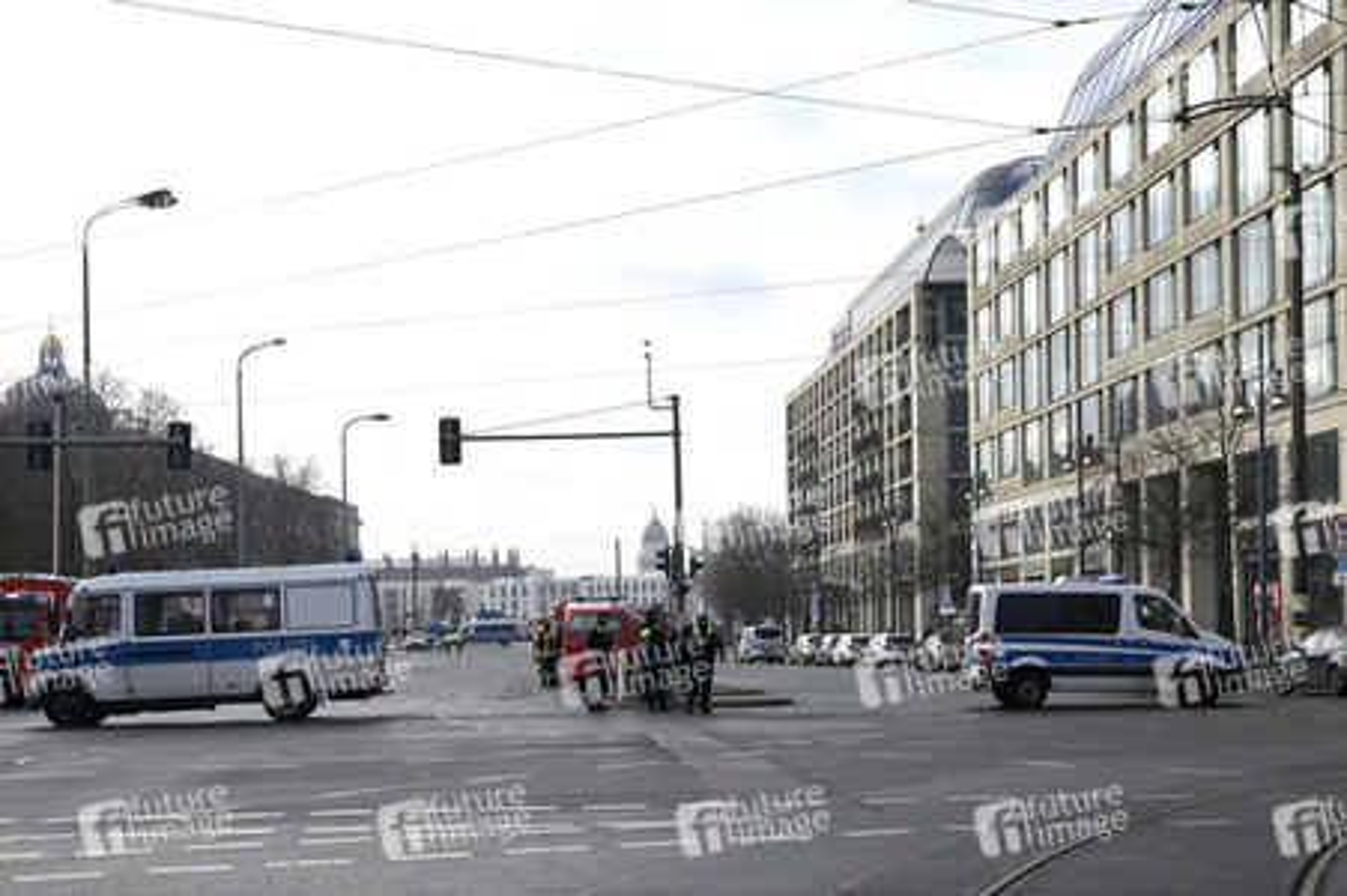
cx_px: 674
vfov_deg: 28.0
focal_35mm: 48
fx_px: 1795
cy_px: 448
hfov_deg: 41.1
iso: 2000
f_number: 18
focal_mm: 48
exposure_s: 1/640
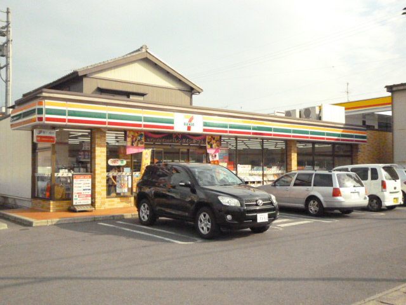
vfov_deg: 39.7
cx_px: 203
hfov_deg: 51.4
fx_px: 422
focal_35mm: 36
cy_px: 152
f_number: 10
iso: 1600
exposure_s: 1/800
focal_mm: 6.4
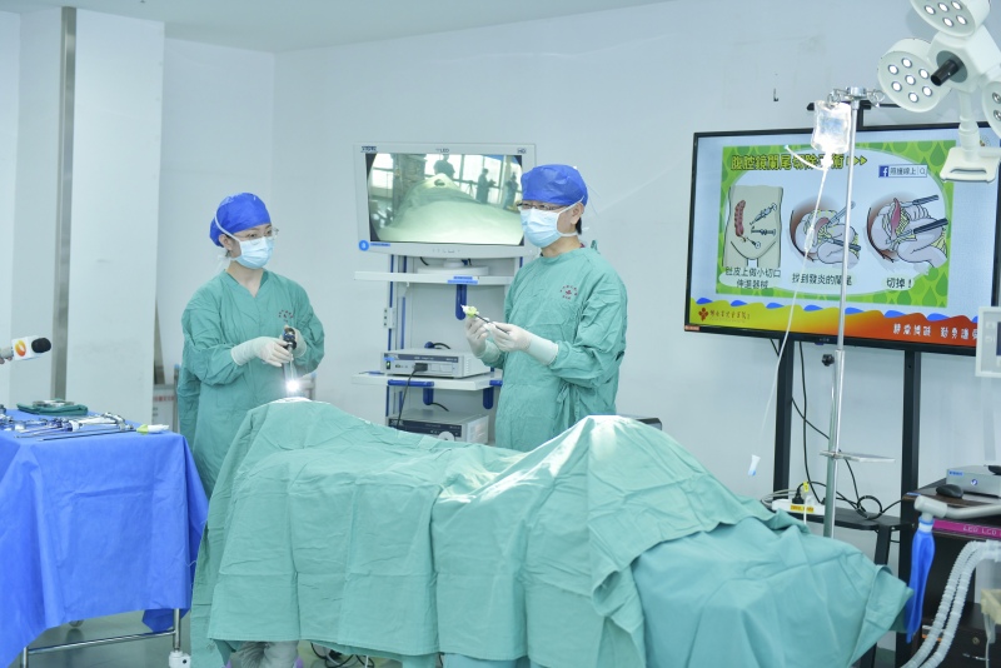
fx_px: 1558
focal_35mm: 56
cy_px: 334
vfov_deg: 24.2
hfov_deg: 35.6
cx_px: 500
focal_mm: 56
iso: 1000
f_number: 2.8
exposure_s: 1/250
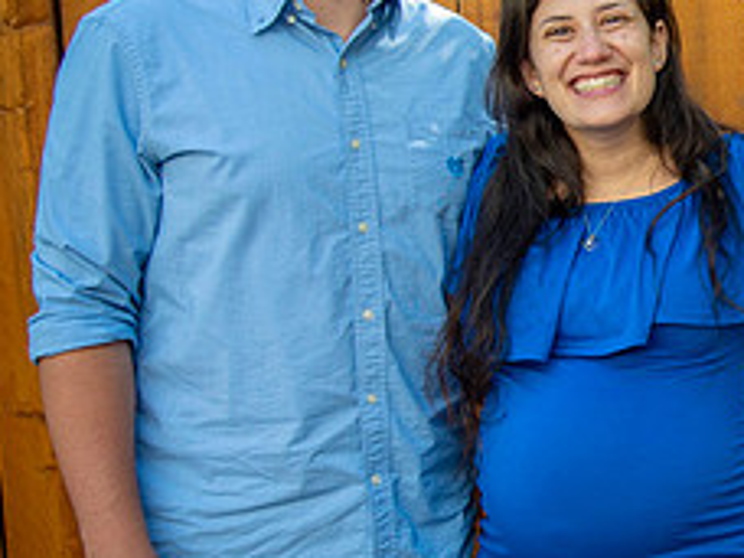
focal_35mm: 83
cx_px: 861
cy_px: 292
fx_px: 1784
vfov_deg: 17.8
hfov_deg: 22.0
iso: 125
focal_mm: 34
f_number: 4
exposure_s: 1/320
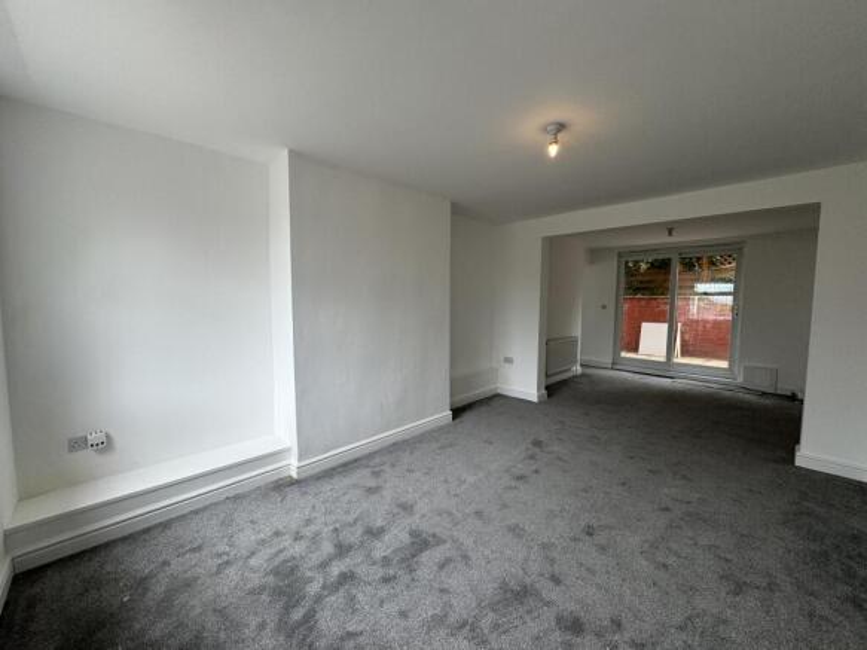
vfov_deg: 85.7
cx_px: 434
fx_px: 351
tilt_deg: -4.5
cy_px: 325
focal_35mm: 14
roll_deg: -0.4
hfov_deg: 102.1
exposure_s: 1/100
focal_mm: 2.22
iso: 80
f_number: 2.2
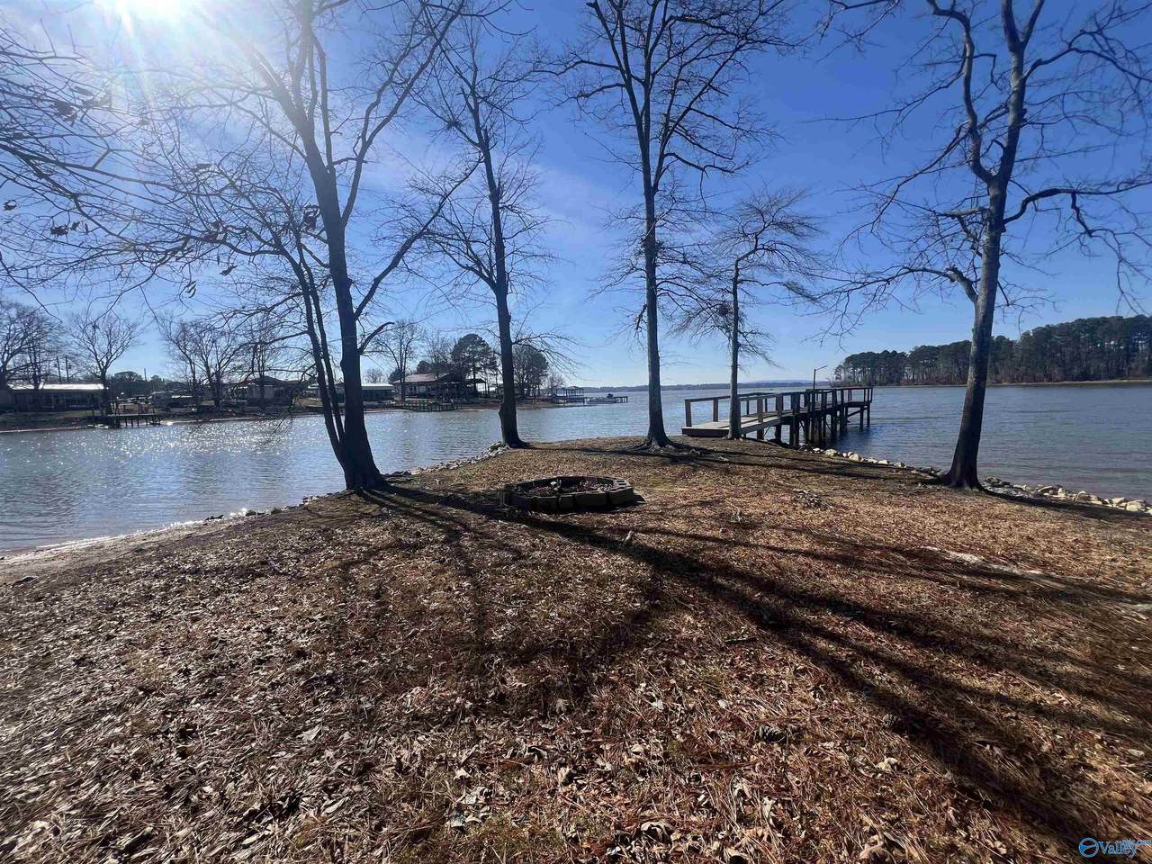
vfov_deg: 89.9
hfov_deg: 106.2
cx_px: 576
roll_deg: +2.0
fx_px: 433
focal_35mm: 13
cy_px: 432
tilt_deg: -5.1
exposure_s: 1/1946
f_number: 1.8
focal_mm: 1.57
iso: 32
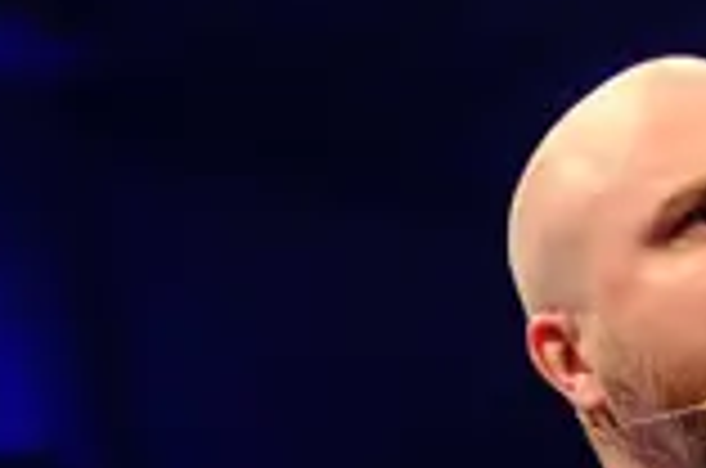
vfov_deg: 4.2
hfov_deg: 6.4
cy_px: 824
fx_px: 6302
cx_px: 958
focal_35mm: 322
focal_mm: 56
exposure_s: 1/210
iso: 500
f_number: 2.2
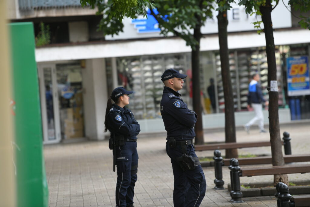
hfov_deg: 10.3
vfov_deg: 6.9
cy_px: 104
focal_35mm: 200
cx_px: 155
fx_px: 1722
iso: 200
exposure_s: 1/250
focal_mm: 200
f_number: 4
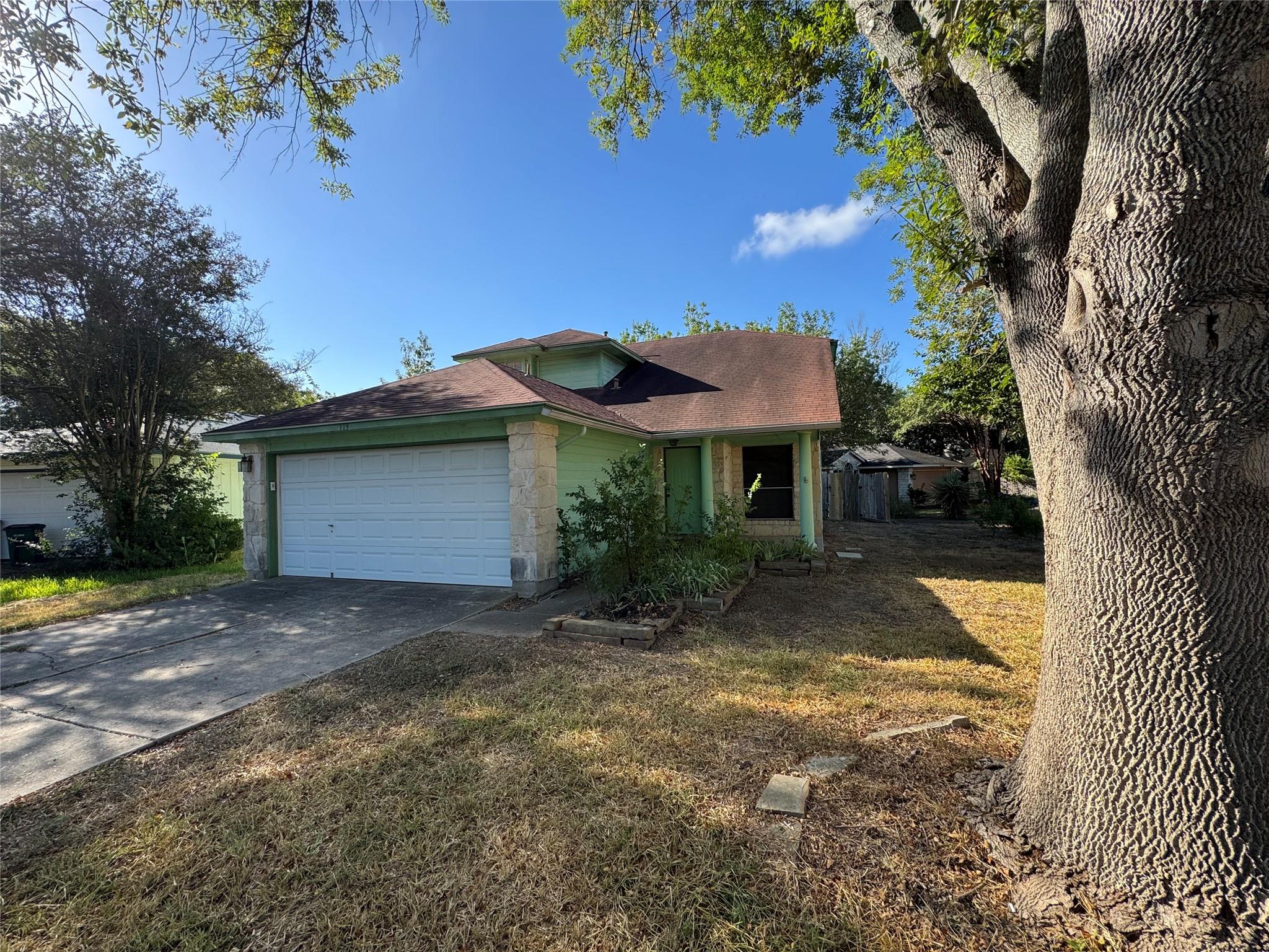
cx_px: 634
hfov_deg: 102.1
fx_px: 513
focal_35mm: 14
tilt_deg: +0.7
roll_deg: +1.2
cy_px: 476
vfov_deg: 85.7
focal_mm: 2.22
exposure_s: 1/636
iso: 50
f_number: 2.2
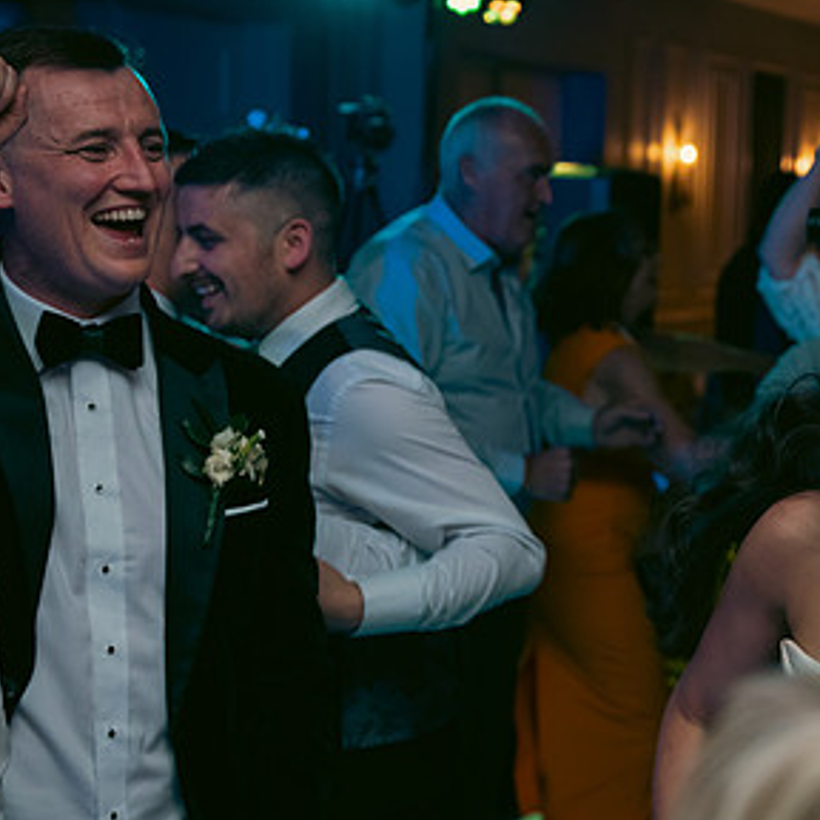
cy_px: 417
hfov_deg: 23.3
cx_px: 743
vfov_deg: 24.0
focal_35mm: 72
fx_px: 1930
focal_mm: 42
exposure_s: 1/160
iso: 800
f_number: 3.5
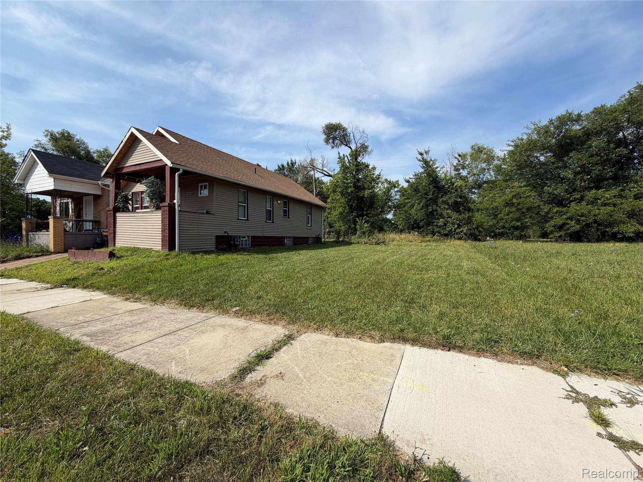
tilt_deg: -0.9
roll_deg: -0.1
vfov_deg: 85.7
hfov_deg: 102.1
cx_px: 322
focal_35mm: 14
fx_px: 260
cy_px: 241
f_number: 2.2
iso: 20
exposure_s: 1/901
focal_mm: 2.22
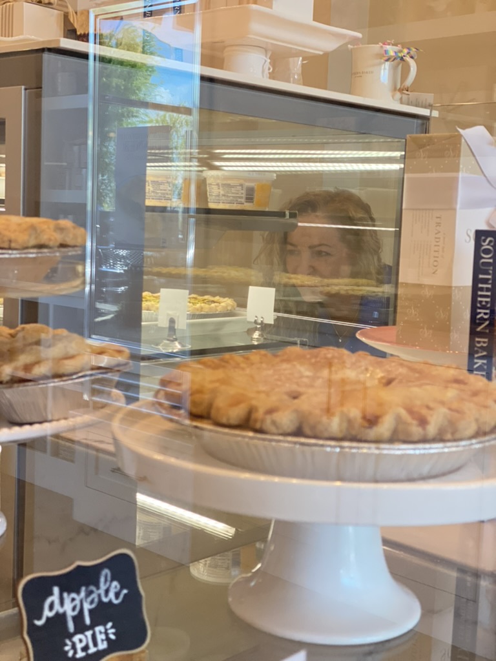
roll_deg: -3.1
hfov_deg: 28.0
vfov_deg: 36.8
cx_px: 248
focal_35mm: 52
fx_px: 993
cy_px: 330
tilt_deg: -5.4
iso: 160
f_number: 2
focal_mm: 6
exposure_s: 1/120
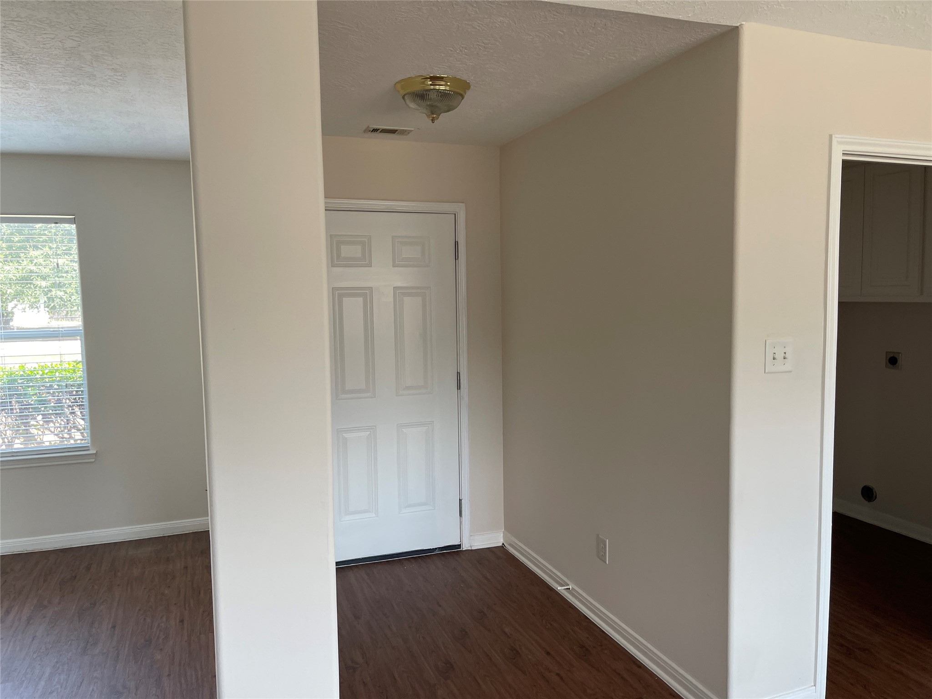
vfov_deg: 53.1
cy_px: 350
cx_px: 466
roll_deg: +1.6
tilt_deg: -3.5
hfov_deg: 67.3
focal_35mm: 26
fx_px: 700
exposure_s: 1/121
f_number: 1.6
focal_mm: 5.1
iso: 100
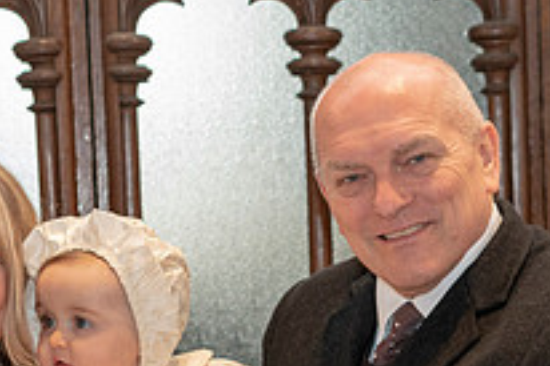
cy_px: 442
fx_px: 2366
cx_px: 336
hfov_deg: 13.3
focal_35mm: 155
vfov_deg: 8.7
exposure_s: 1/160
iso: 3200
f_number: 4
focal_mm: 55
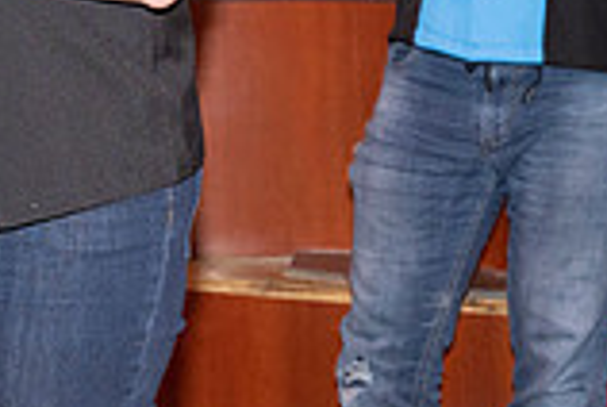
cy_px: -144
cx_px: 181
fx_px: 3463
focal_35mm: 205
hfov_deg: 10.0
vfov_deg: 6.7
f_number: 5.6
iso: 2000
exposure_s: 1/100
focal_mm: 56
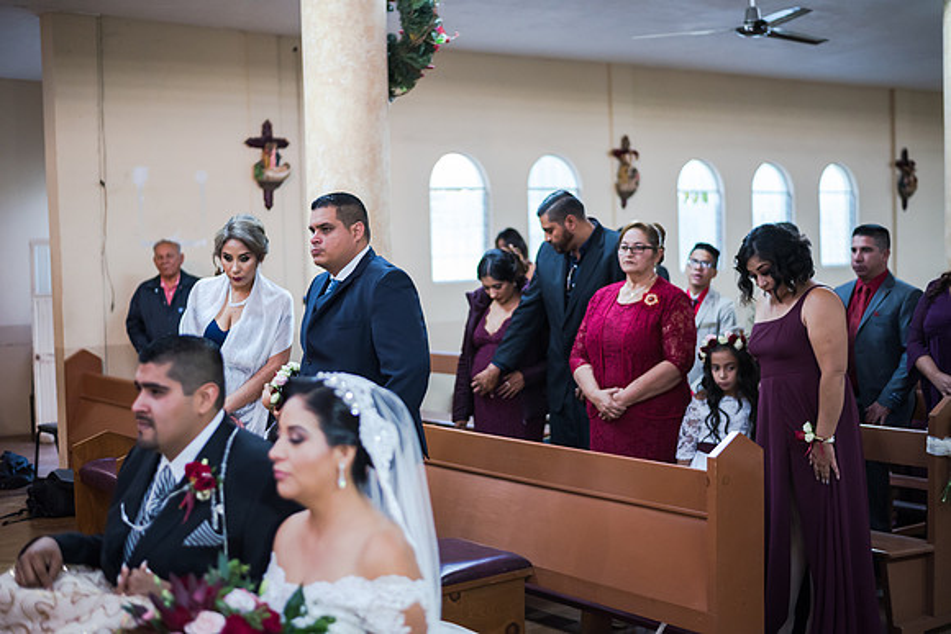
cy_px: 317
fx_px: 1321
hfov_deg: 39.6
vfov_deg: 27.0
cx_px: 476
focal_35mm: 50
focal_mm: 50
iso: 1600
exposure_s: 1/200
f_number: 1.8
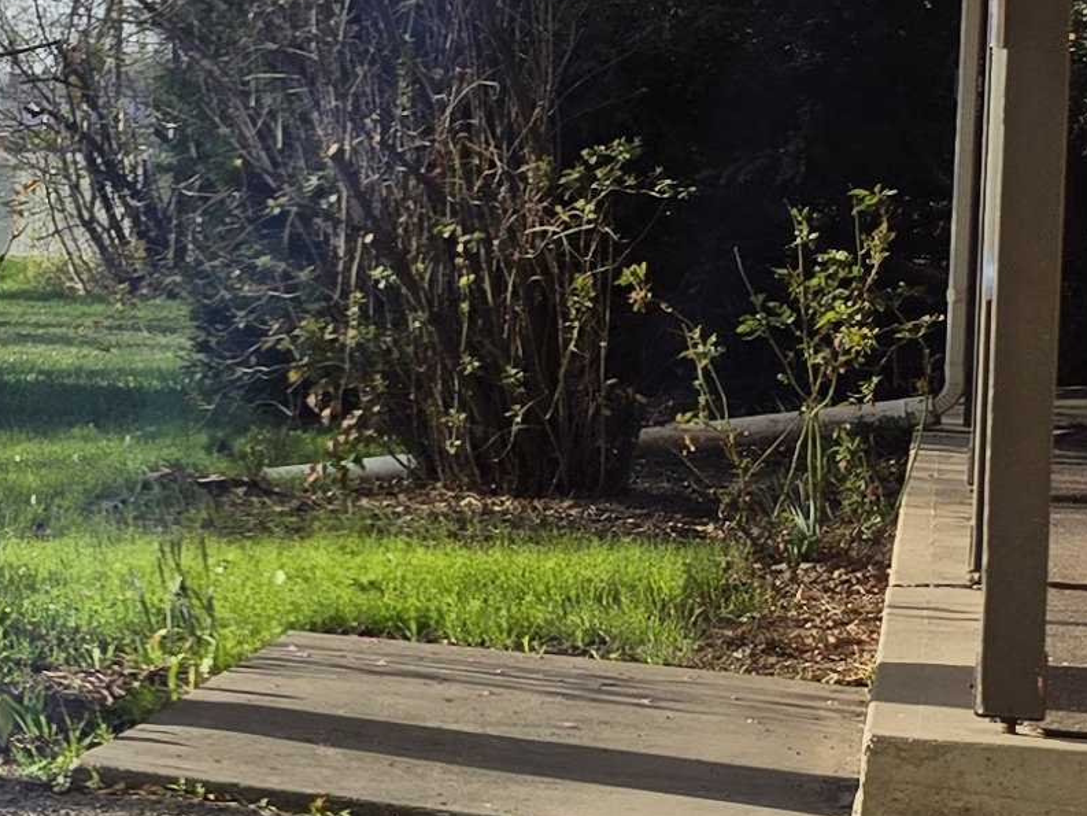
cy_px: 388
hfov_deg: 13.5
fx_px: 3643
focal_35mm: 116
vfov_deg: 12.8
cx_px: -1331
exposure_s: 1/1765
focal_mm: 5.4
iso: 25
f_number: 1.8
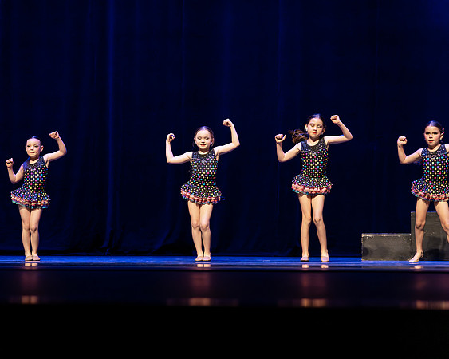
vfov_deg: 13.5
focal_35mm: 114
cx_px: 190
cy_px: 180
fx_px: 1512
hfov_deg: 16.9
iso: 3200
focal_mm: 101
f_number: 2.8
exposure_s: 1/640
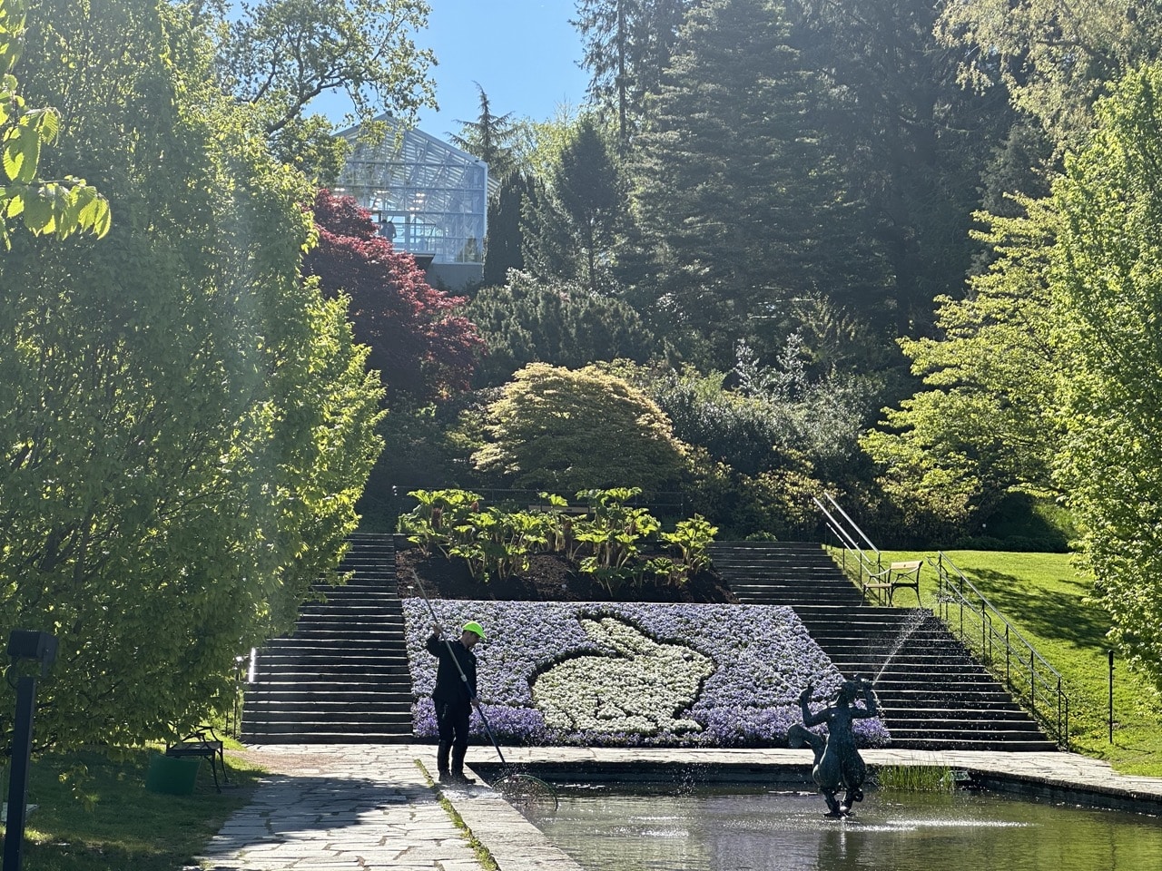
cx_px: 581
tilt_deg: +5.3
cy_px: 436
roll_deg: -0.5
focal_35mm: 77
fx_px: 2585
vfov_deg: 19.1
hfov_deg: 25.3
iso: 32
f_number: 2.8
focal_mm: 9
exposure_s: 1/481
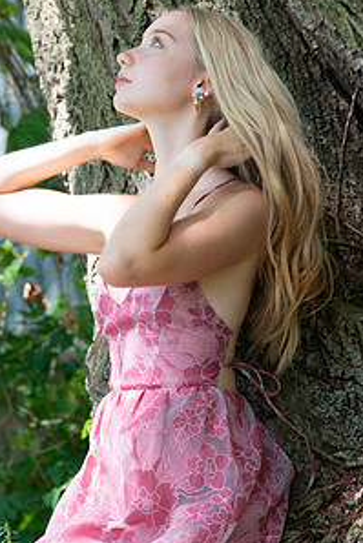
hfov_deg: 7.6
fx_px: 2734
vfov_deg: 11.3
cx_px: 126
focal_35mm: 181
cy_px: 197
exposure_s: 1/160
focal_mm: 120
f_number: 5.6
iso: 320
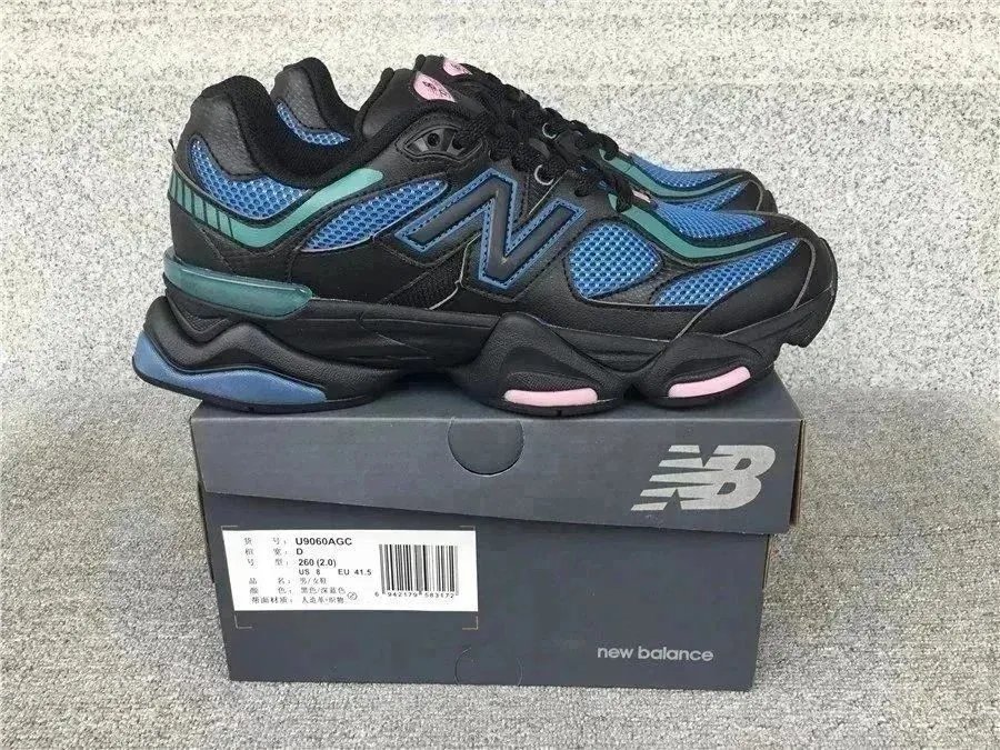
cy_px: 375
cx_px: 500
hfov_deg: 58.4
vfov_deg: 45.4
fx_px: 896
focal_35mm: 31
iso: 25
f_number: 2.4
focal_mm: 3.3
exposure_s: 1/100
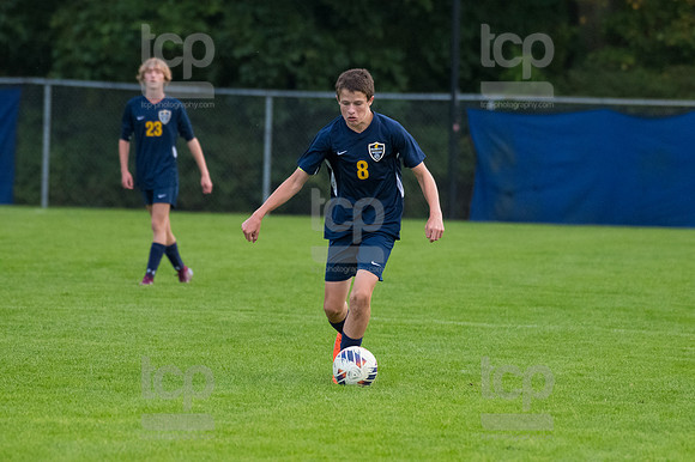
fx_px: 9261
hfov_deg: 4.3
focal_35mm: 480
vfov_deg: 2.9
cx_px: 348
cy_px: 231
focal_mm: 320
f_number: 5.6
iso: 3200
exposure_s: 1/2000
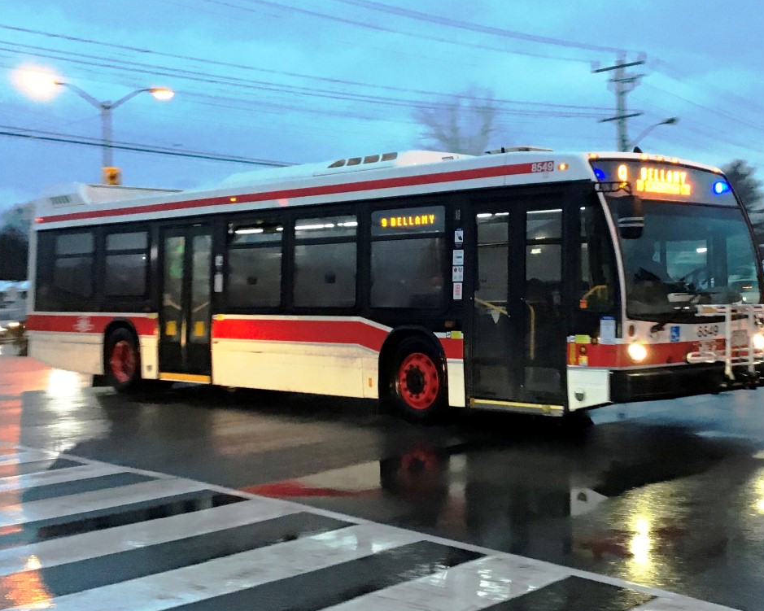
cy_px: 305
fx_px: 746
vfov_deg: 44.5
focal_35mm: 33
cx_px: 409
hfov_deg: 54.2
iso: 125
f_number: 2.4
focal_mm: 3.3
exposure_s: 1/30
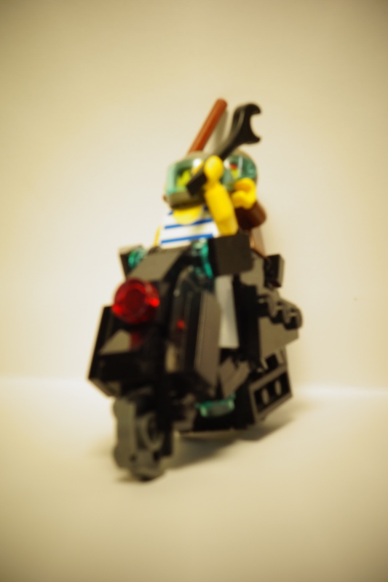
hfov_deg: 22.3
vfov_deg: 32.9
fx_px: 987
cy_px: 291
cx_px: 194
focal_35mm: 61
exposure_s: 1/20
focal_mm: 22.49
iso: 125
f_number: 11
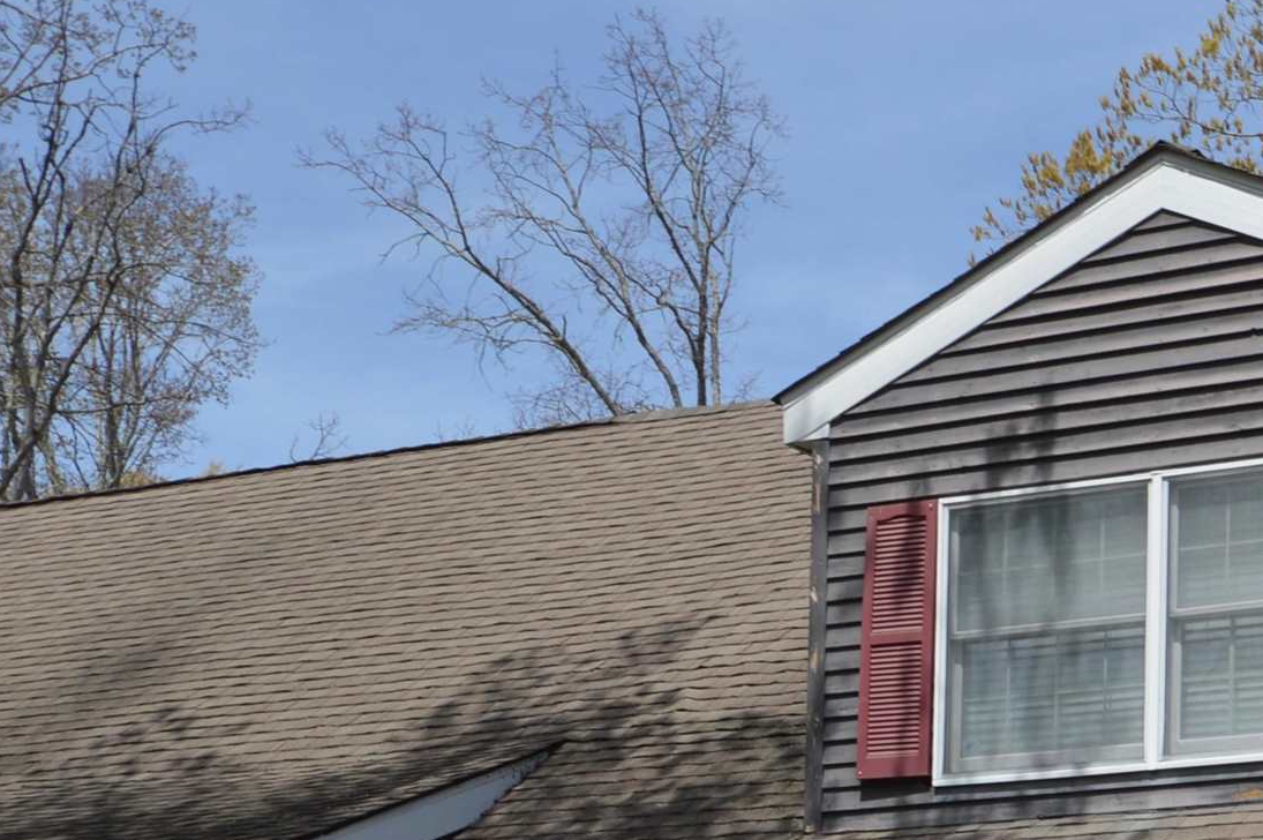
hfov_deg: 20.0
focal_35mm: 101
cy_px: 1126
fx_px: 3540
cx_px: 1029
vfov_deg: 13.0
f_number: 7.1
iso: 100
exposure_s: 1/200
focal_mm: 24
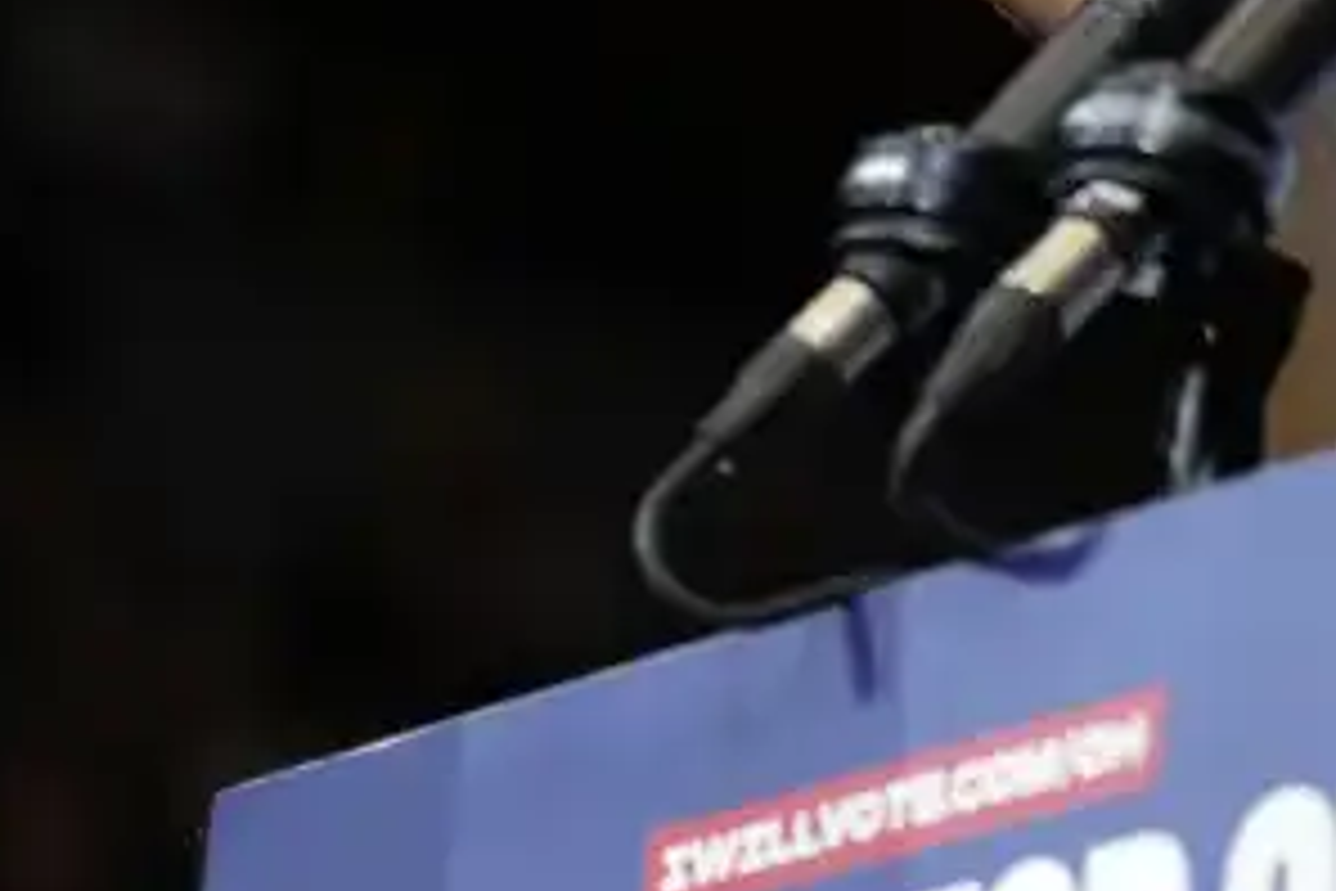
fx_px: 16365
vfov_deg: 3.1
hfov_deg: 4.7
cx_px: 1417
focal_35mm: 441
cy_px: -385
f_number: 2.8
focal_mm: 119
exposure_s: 1/250
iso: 1250
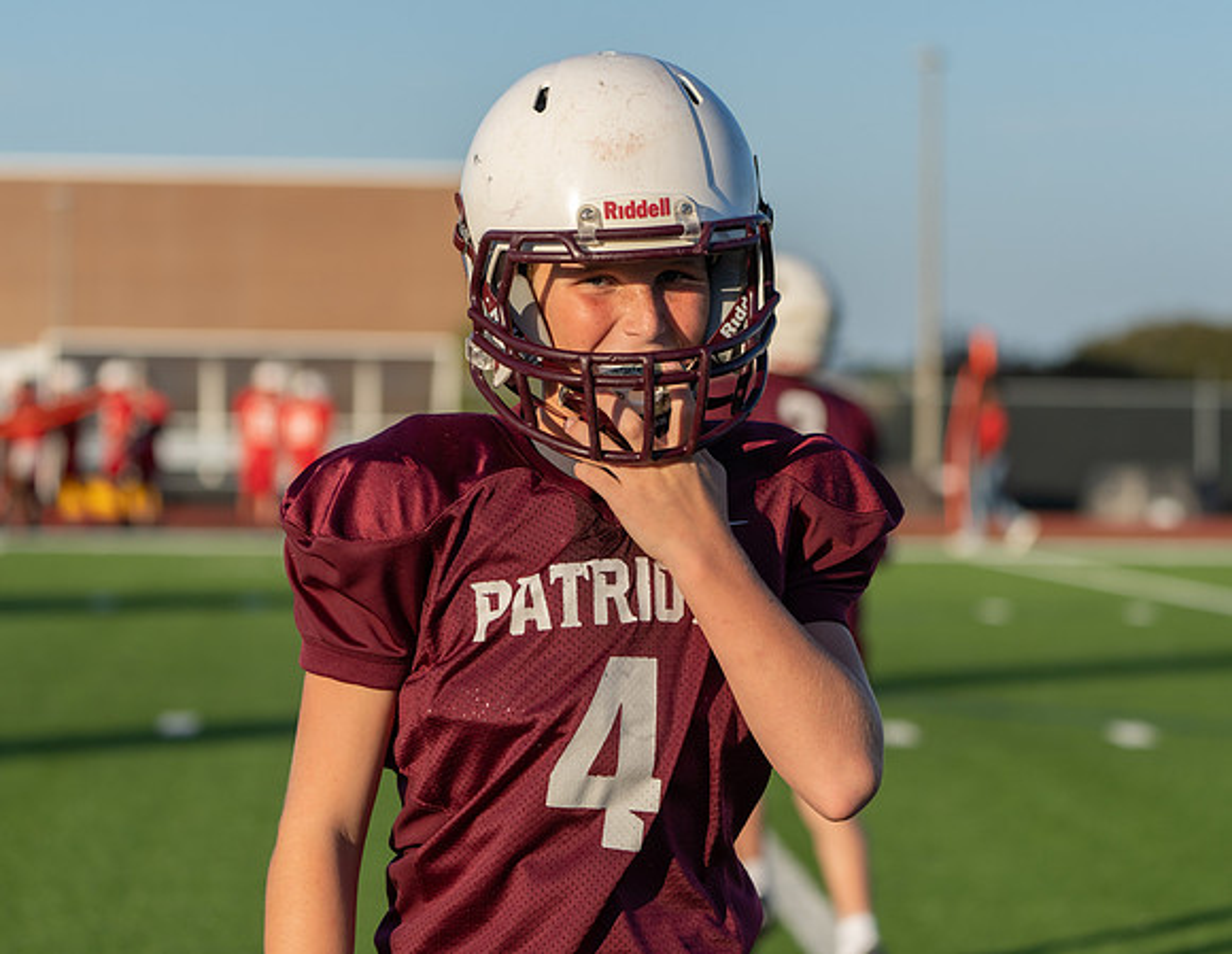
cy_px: 461
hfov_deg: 13.2
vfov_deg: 10.3
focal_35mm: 148
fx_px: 5315
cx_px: 659
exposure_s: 1/1250
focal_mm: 126
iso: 250
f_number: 5
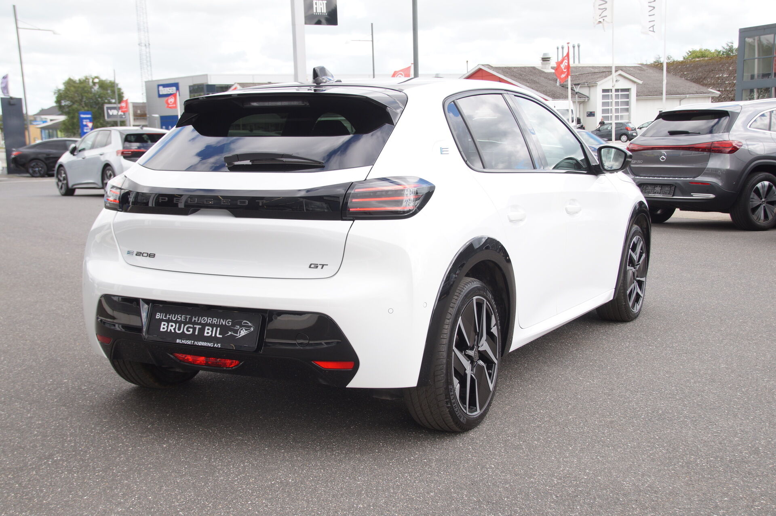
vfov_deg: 31.9
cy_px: 258
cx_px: 388
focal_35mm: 42
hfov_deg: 46.4
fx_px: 905
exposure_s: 1/100
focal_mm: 28
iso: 100
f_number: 6.3
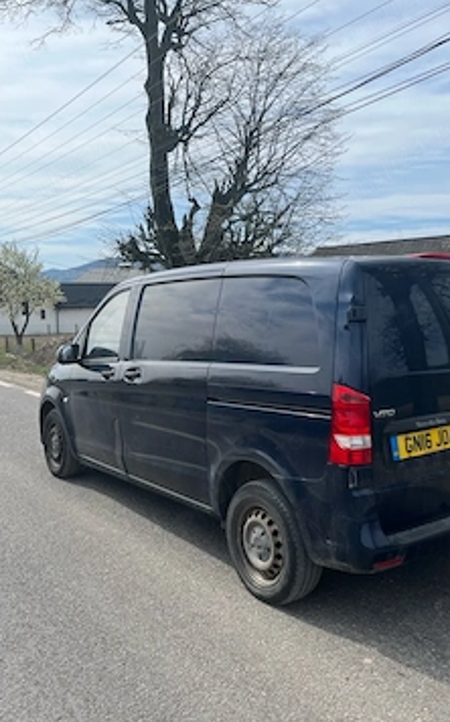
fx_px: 609
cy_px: 347
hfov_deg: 40.3
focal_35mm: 31
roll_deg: +0.0
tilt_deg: -5.5
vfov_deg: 61.2
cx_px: 280
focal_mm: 5.1
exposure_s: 1/3876
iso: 50
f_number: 1.6
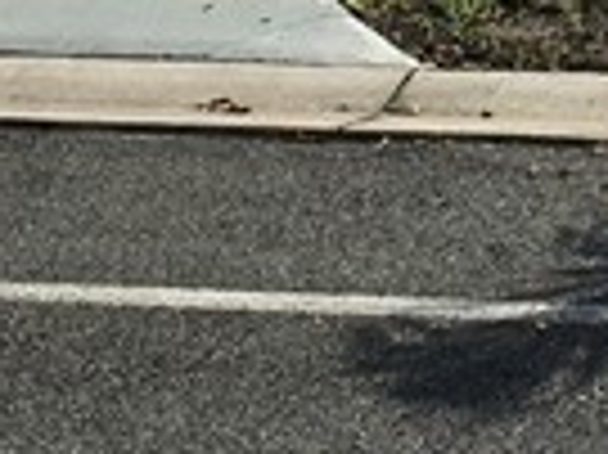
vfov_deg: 6.4
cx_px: 527
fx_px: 3861
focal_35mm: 220
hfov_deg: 9.0
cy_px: -692
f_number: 2.2
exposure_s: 1/4274
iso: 25
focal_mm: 4.15
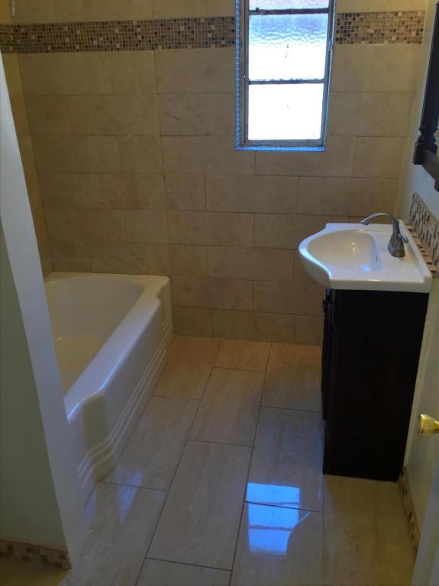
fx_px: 491
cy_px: 293
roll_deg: +0.3
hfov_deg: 48.2
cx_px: 220
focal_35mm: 29
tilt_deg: -22.6
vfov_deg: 61.7
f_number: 2.2
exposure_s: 1/120
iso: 40
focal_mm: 4.15
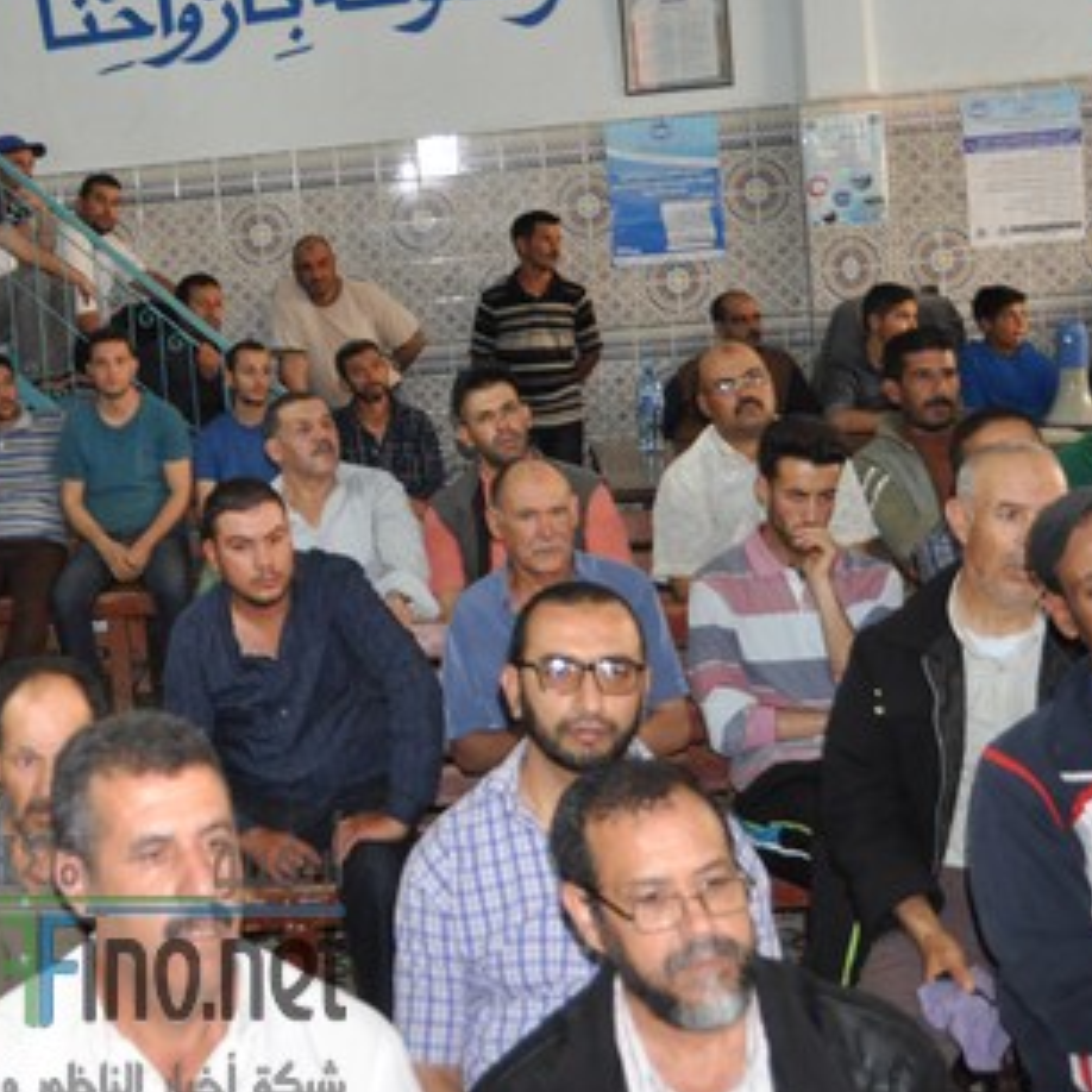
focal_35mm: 48
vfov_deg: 35.0
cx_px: 118
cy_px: 355
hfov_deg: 33.6
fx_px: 1713
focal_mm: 18
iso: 800
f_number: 3.5
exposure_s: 1/60
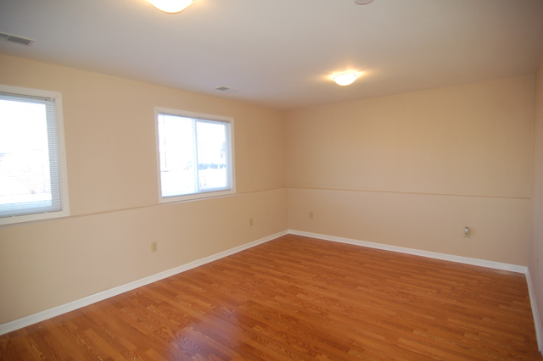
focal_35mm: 18
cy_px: 180
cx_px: 272
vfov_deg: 67.3
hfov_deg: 90.0
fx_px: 271
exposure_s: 1/60
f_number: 4
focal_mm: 12
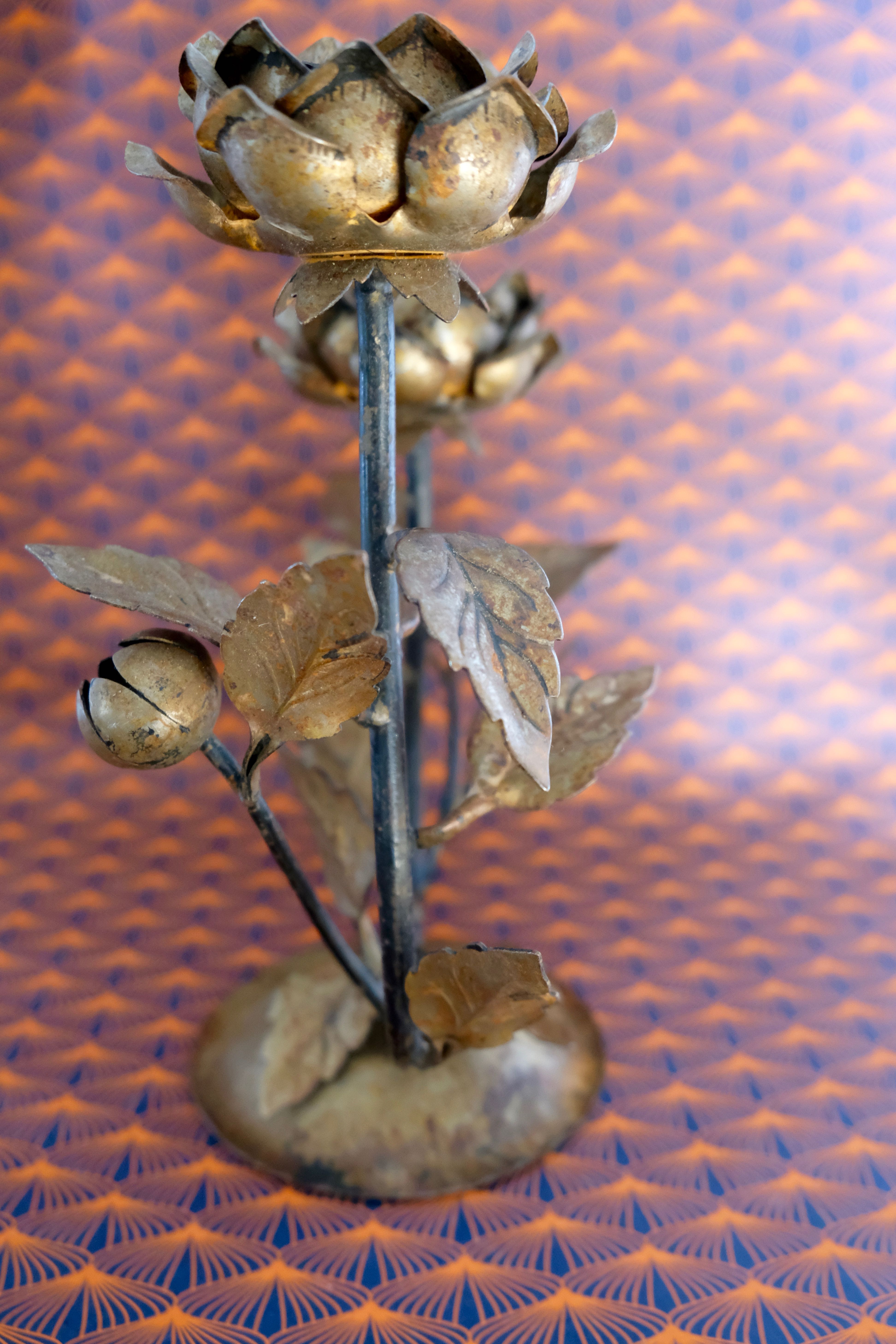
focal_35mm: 31
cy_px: 672
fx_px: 1157
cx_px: 448
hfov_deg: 42.3
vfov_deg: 60.3
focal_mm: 20.5
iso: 4000
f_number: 4
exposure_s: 1/60
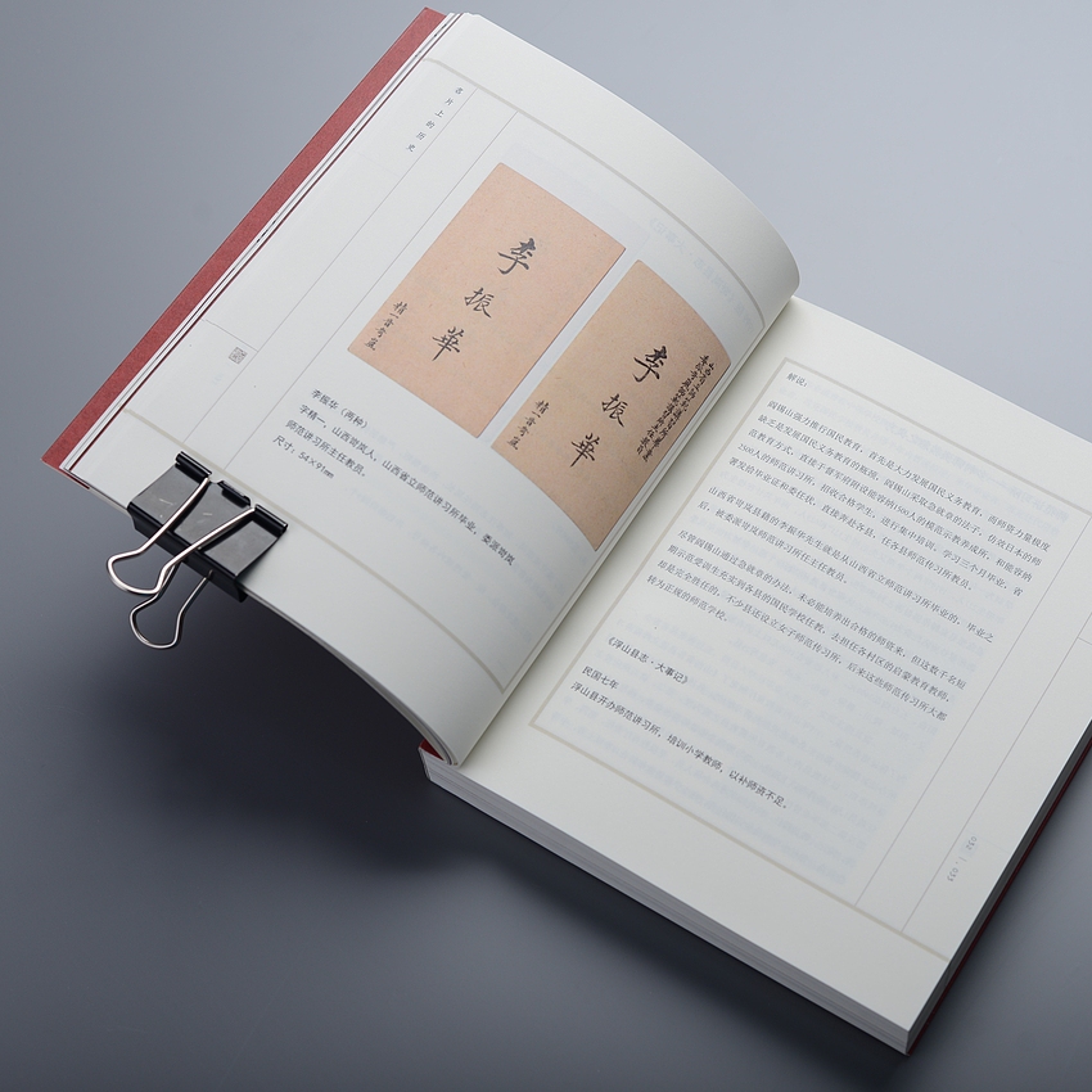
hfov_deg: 26.8
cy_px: 545
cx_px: 637
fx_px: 2284
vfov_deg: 26.9
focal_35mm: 64
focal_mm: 50
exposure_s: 1/125
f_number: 5.6
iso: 100
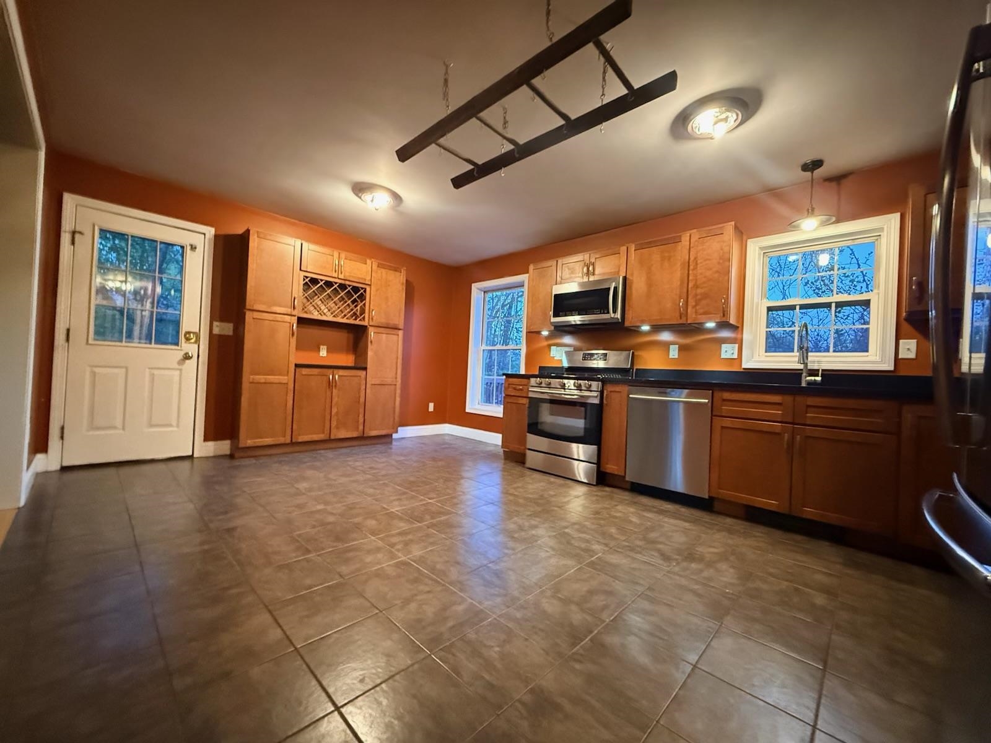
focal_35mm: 14
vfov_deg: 85.7
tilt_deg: +1.4
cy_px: 372
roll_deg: -2.9
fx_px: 401
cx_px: 496
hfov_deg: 102.1
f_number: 2.2
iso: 1250
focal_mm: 2.22
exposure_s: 1/40
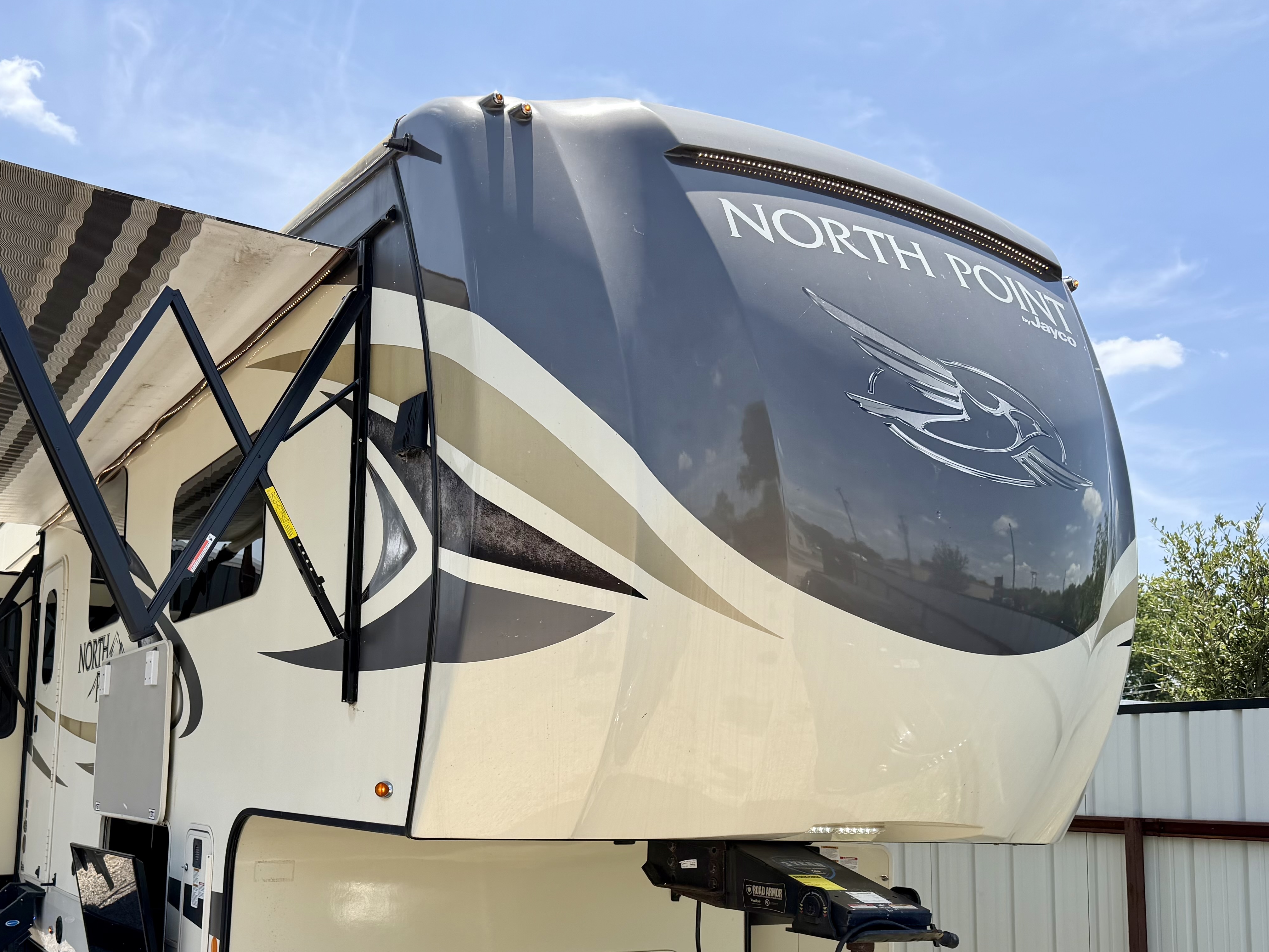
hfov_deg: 53.5
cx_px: 488
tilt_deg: +4.8
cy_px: 640
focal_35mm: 34
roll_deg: -0.4
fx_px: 1246
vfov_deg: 41.2
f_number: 1.78
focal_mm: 6.76
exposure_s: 1/3425
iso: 80
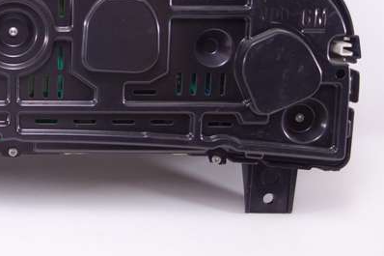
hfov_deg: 34.3
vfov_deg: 24.5
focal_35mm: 54
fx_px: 576
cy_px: 43
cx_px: 19
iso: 125
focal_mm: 10.4
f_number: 1.8
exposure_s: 1/100
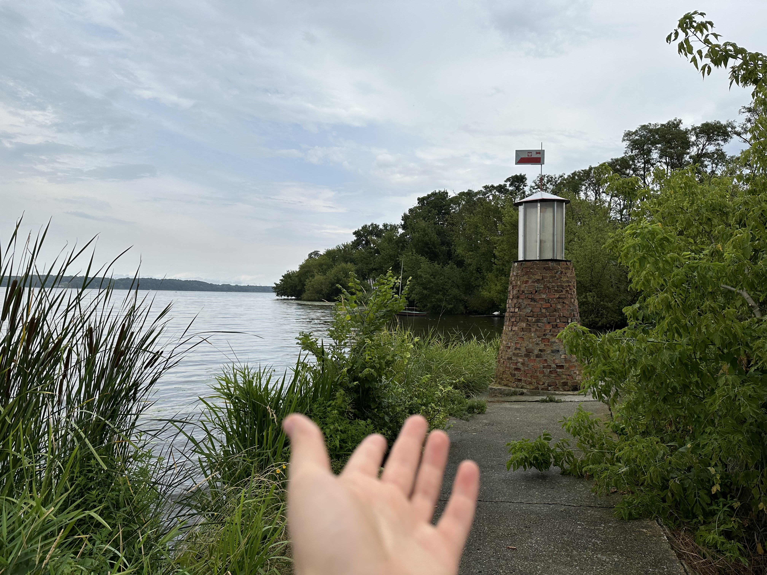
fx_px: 532
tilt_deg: +2.1
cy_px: 288
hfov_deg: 71.6
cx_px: 384
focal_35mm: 24
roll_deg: -1.3
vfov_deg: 56.8
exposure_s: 1/4545
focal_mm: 6.86
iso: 80
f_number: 1.78
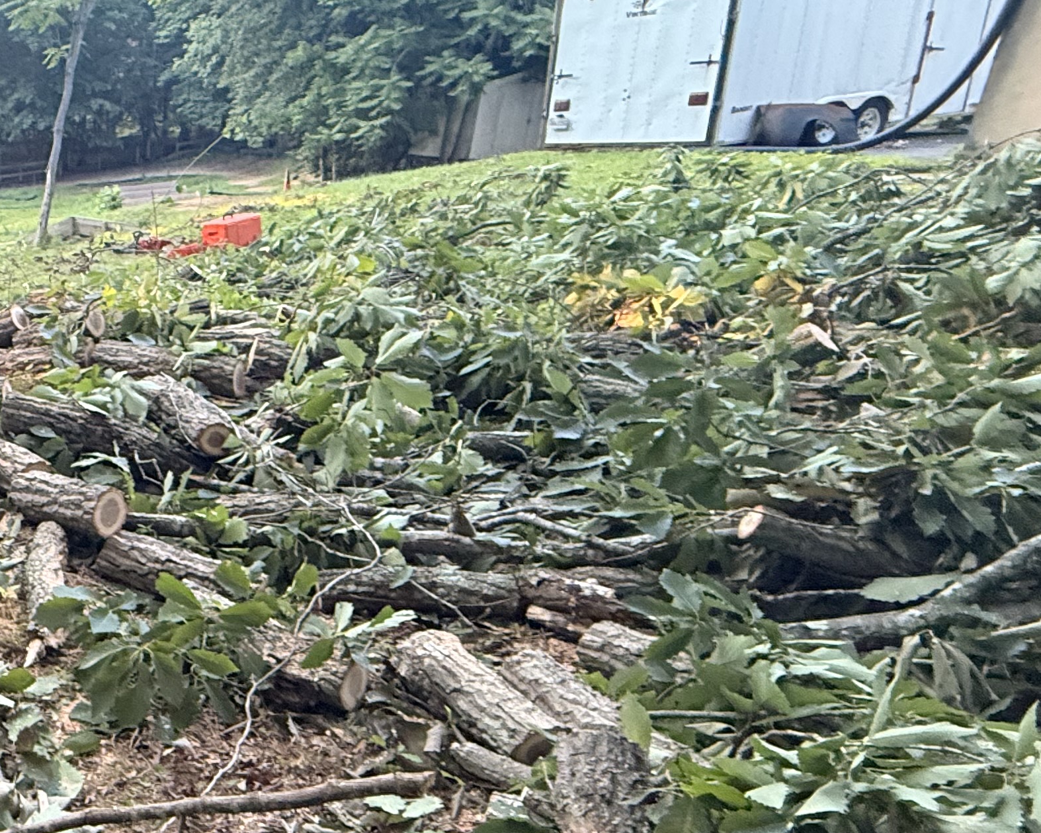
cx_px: -153
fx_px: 1078
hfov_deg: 39.8
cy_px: 503
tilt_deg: -23.2
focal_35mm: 35
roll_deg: +0.5
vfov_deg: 42.0
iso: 320
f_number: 2.2
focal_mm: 2.22
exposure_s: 1/67
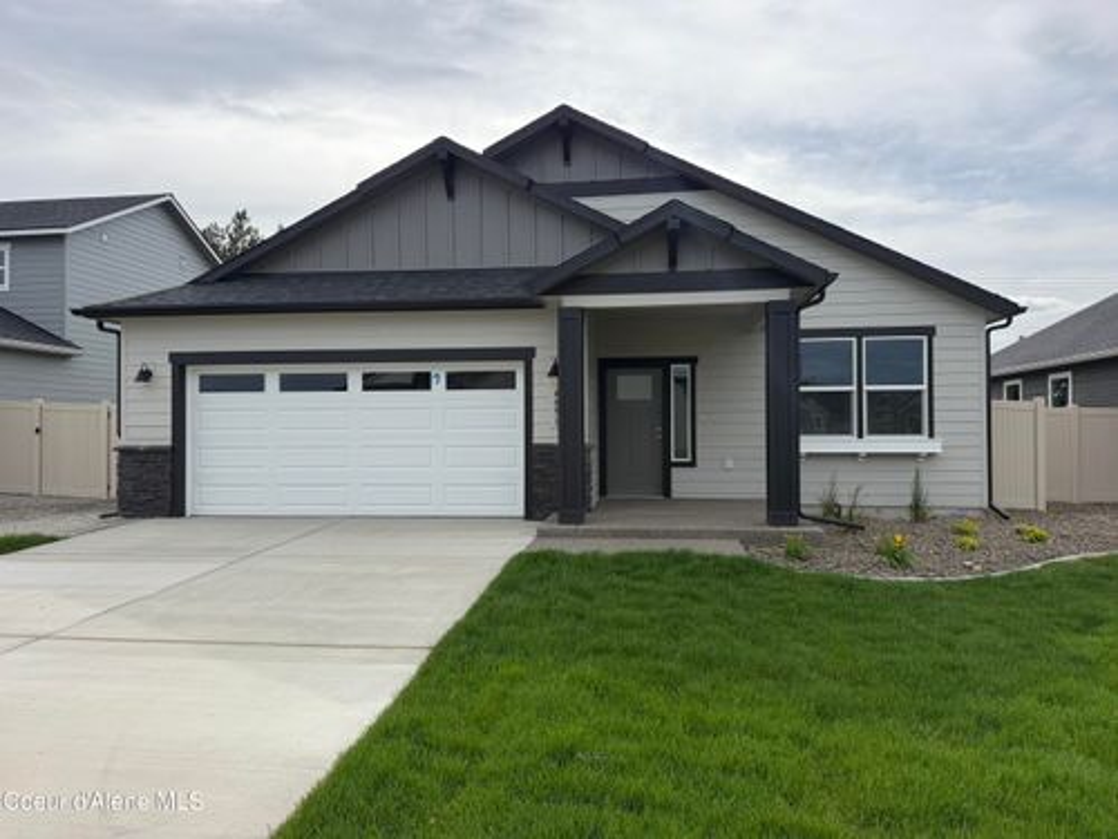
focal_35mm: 24
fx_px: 775
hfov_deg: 71.6
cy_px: 420
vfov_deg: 56.8
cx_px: 559
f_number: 1.78
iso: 100
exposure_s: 1/6711
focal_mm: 6.76
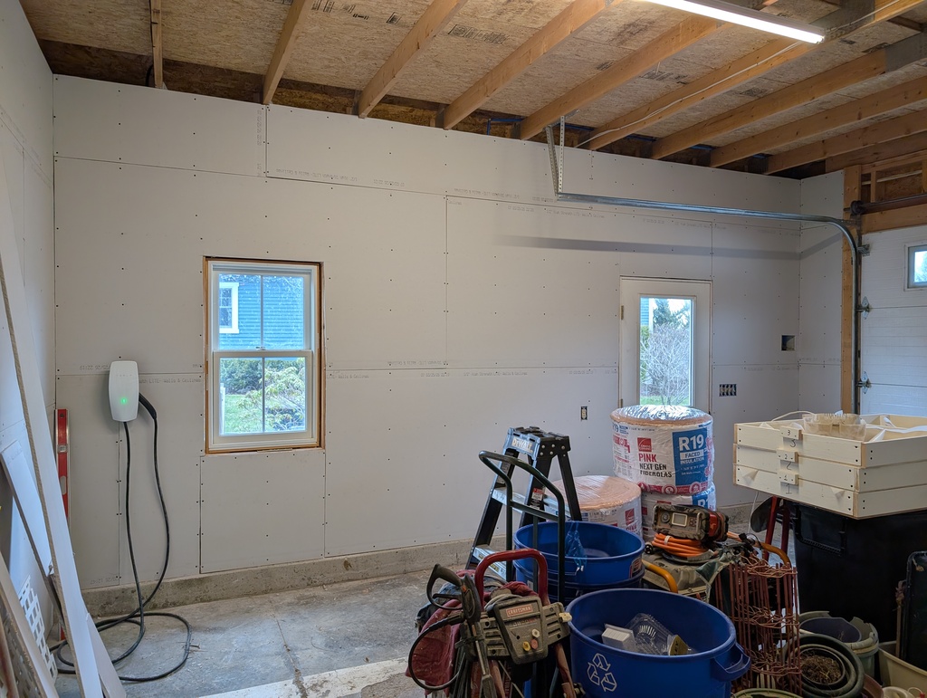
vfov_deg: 56.9
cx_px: 464
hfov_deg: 71.5
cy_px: 349
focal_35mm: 24
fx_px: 644
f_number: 1.68
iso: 27
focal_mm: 6.9
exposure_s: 1/23.8
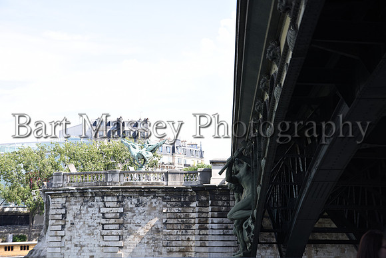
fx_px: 804
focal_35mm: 75
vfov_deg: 18.2
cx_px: 193
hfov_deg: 27.0
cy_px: 129
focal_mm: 75
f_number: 9
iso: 220
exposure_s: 1/200
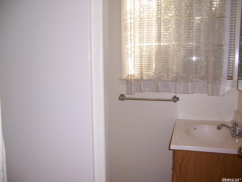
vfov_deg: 42.9
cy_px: 91
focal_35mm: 33
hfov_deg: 55.4
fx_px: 231
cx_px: 121
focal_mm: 5.5
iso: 80
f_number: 2.8
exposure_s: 1/60
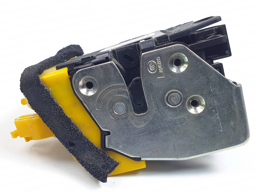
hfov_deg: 67.3
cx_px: 128
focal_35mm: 26
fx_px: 192
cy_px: 96
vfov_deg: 53.1
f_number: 2.4
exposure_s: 1/100
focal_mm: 4.3
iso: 64
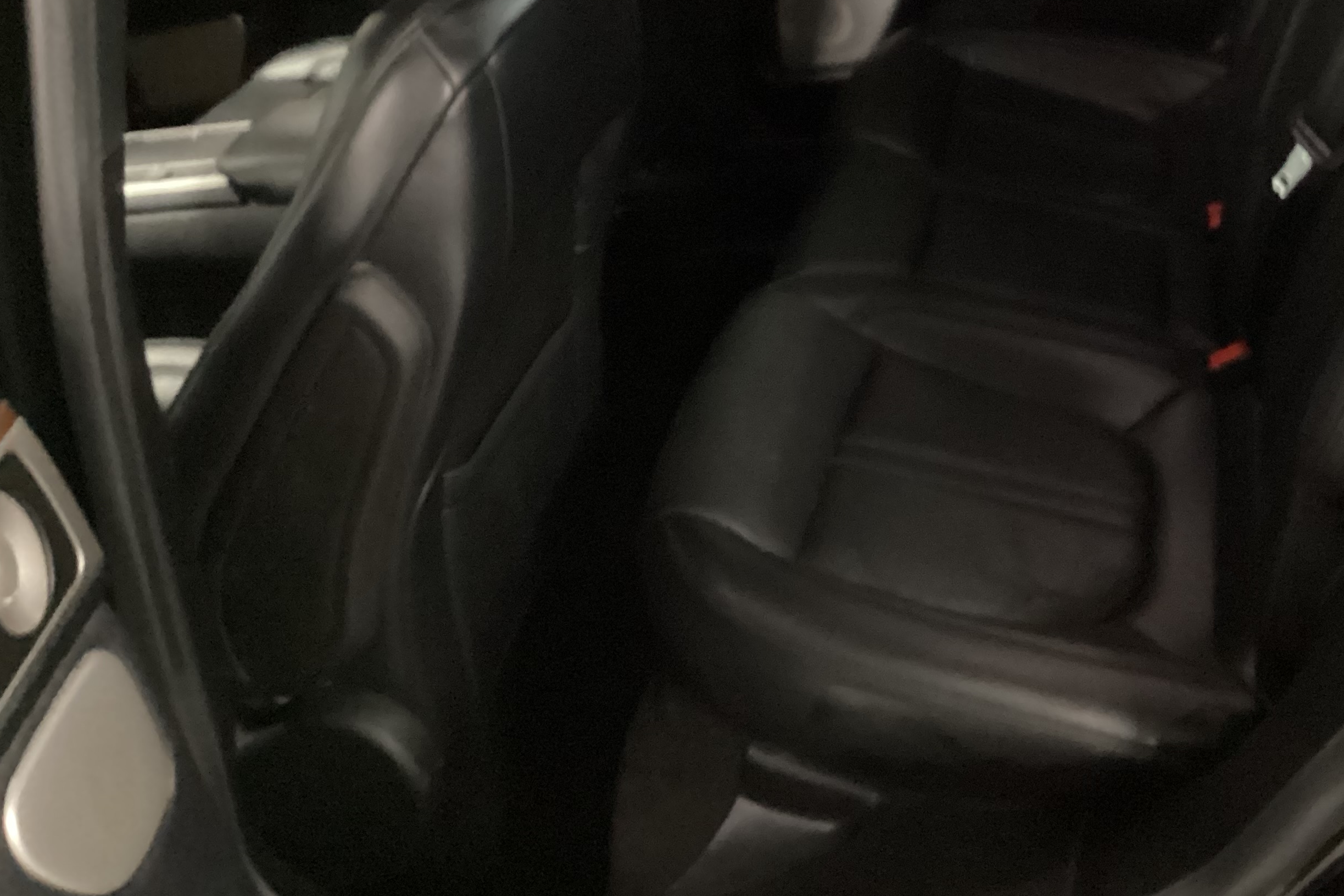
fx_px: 1605
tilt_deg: -32.4
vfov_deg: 31.0
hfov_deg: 44.8
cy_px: 304
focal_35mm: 43
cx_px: 889
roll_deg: +7.5
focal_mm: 3.3
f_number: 2.4
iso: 800
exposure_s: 1/15
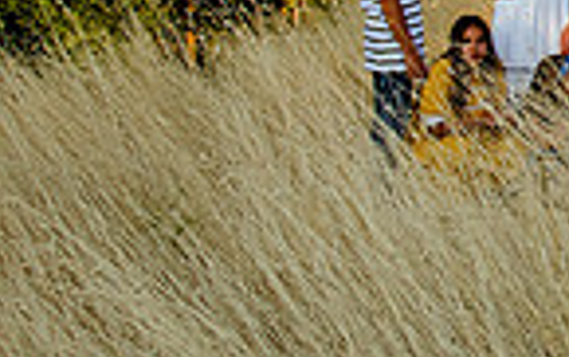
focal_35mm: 120
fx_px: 1863
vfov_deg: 10.7
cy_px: -114
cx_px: 887
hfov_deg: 15.8
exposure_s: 1/250
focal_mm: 24
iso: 800
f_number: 9
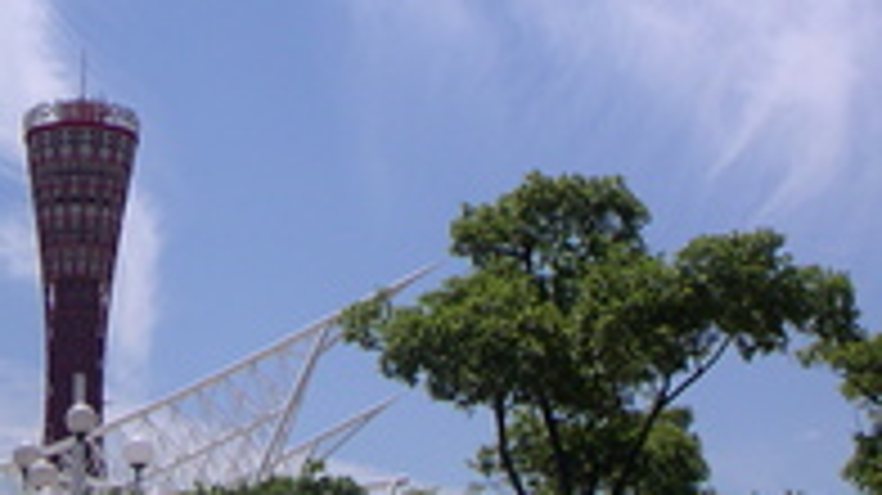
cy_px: -189
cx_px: 184
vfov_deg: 12.3
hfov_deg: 22.2
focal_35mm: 95
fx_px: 2221
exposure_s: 1/380
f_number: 6.6
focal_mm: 6
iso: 50
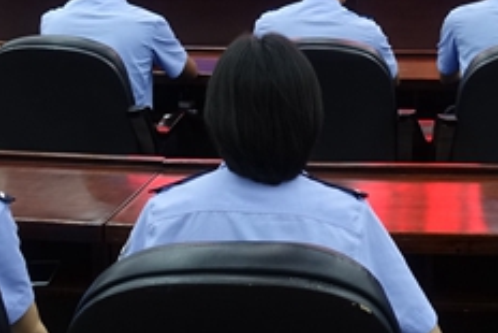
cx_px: 371
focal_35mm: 80
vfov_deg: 16.6
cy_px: -25
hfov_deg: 25.1
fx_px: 1107
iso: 250
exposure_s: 1/30
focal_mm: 10.6
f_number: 2.5
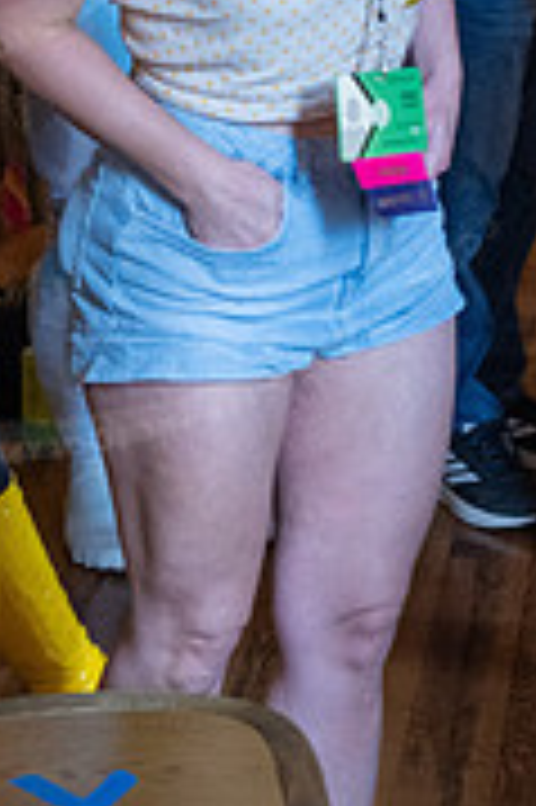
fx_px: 2931
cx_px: -81
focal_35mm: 131
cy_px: -122
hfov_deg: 10.3
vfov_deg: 15.2
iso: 1600
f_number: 2
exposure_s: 1/250
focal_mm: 35
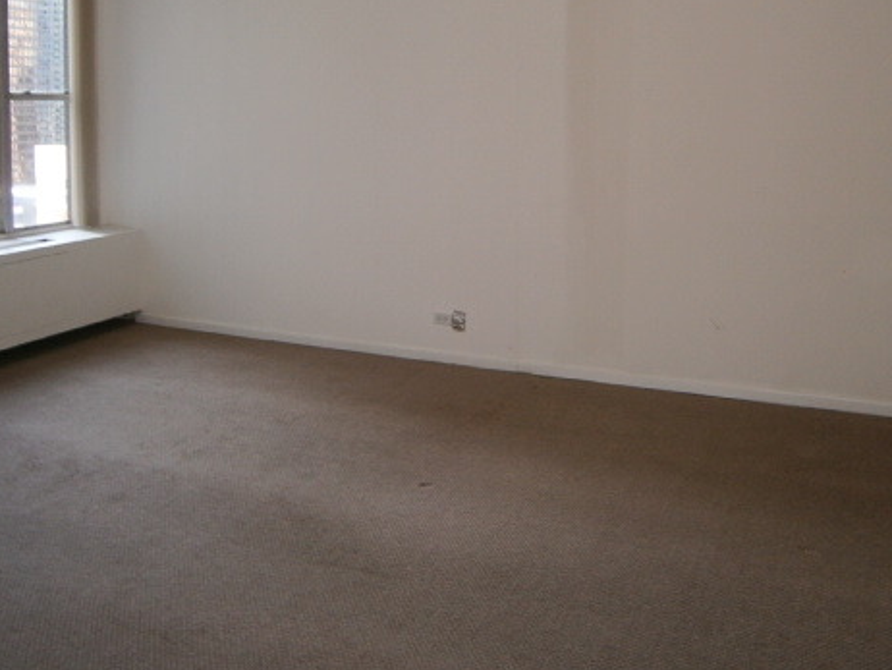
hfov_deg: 51.3
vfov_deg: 39.1
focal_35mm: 36
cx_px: 444
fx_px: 928
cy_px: 209
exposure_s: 1/30
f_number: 2.8
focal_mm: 4.7
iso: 125
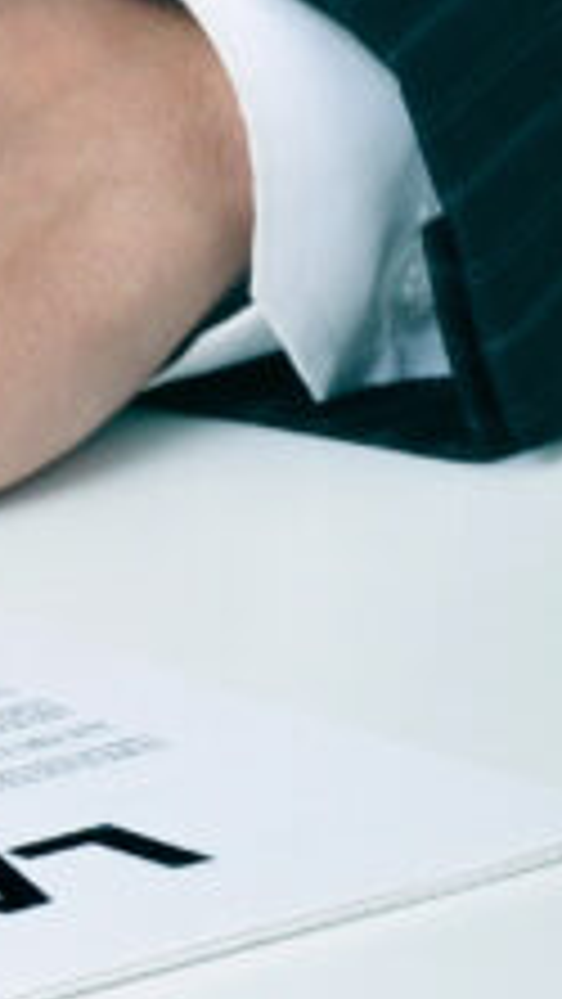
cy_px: 590
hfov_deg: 4.7
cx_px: -823
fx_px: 6708
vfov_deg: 8.5
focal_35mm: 253
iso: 200
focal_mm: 35
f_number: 10
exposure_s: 1/60
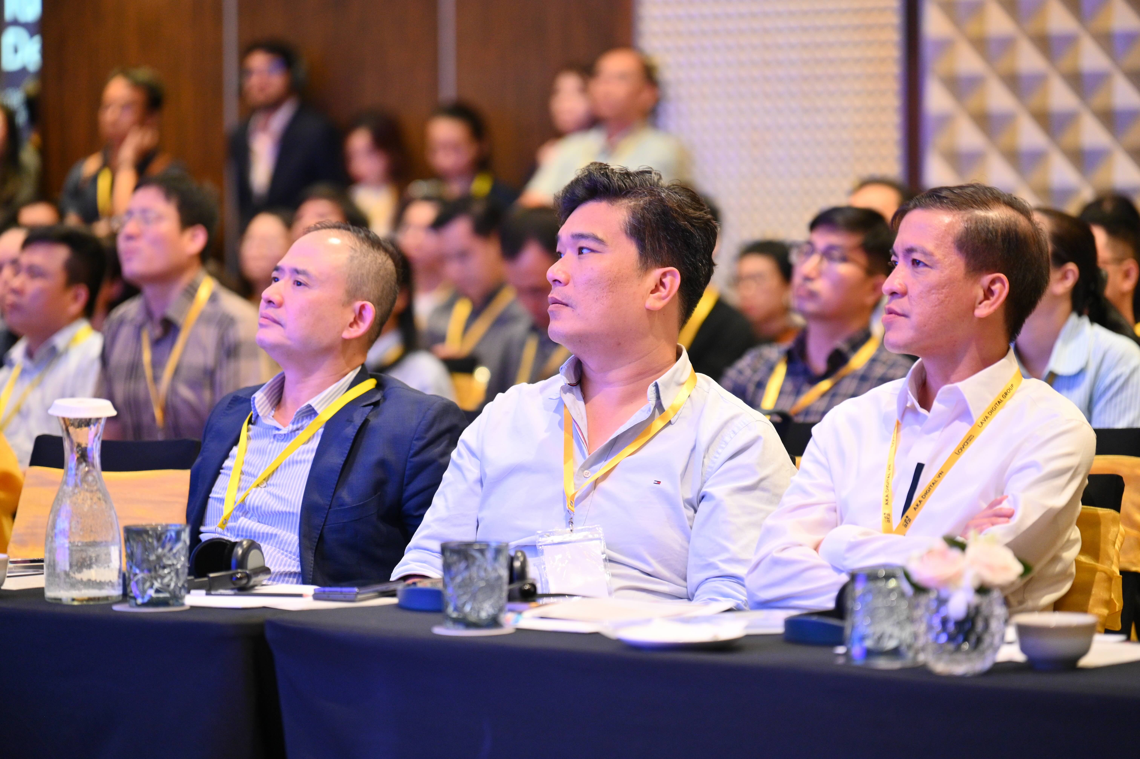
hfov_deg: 13.7
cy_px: 380
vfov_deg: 9.1
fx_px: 4747
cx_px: 570
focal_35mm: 150
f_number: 2.8
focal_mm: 150
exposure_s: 1/80
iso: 1600
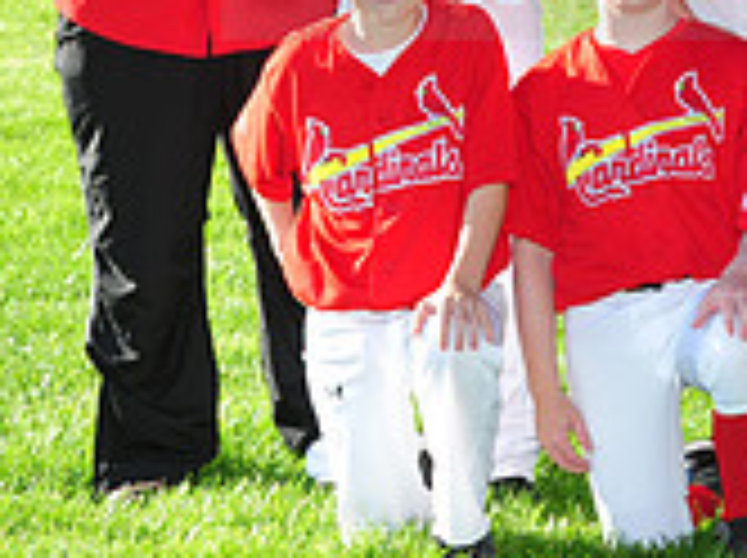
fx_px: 5797
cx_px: 976
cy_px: -94
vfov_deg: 5.5
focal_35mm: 269
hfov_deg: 7.3
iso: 200
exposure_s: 1/160
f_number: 7.1
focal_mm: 80
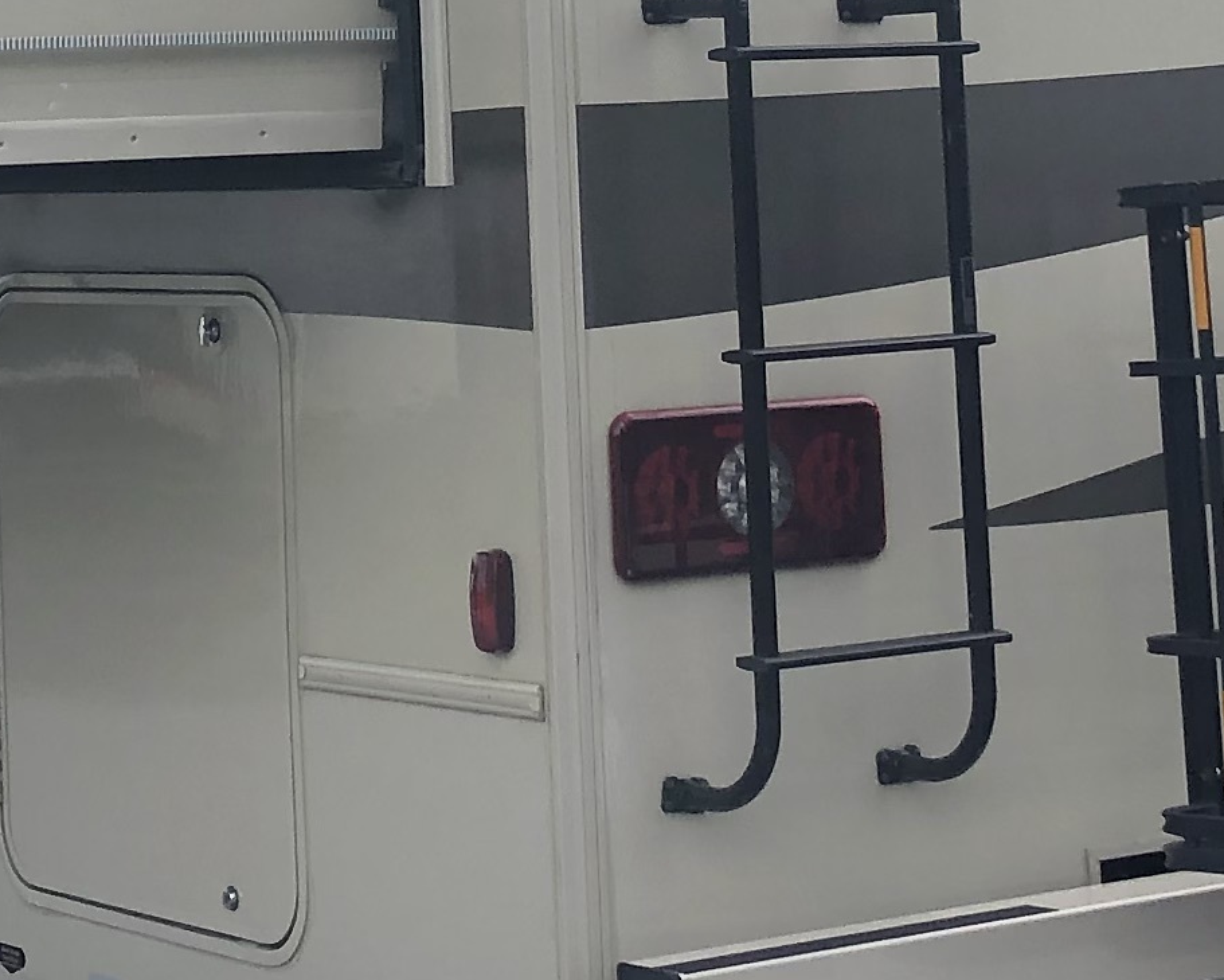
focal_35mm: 121
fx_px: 4384
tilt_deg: +3.3
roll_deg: +2.8
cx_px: 390
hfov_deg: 15.9
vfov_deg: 12.5
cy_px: -105
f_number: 1.8
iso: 20
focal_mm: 4
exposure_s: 1/1021
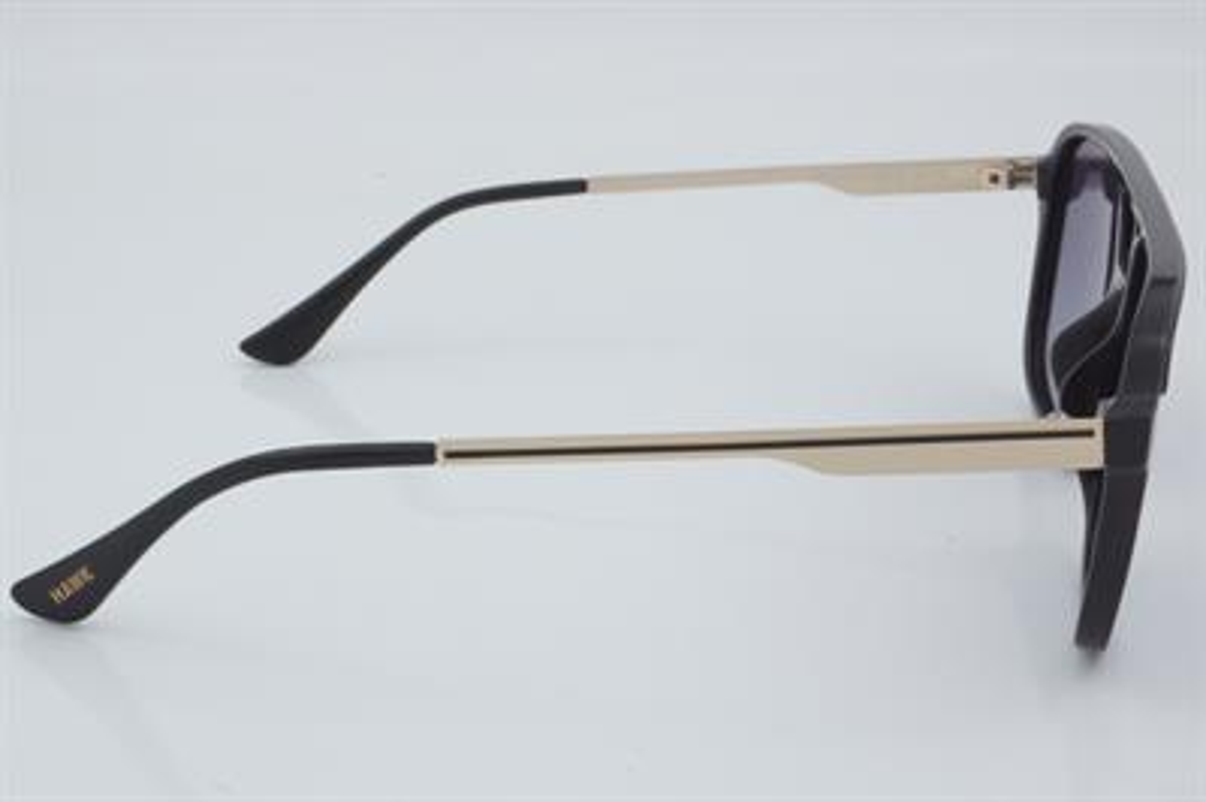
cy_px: 401
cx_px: 603
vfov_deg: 18.2
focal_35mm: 75
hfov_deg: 27.0
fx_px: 2510
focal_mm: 50
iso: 100
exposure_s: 1/3
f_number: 32
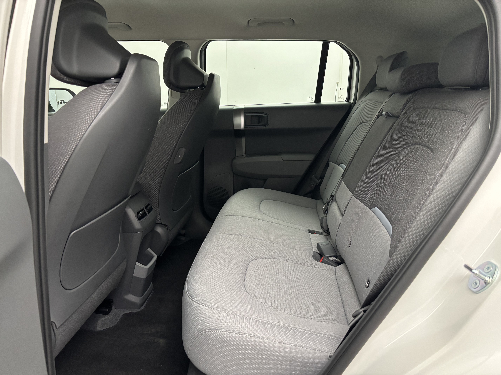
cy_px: 188
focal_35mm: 26
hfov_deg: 67.3
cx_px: 250
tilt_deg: -14.6
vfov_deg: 53.1
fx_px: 376
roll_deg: +0.7
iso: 500
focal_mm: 5.96
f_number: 1.6
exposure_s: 1/53
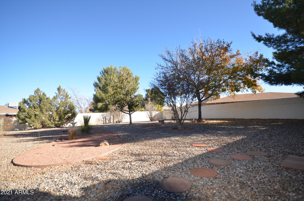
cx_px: 152
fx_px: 126
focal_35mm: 15
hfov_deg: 100.5
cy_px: 100
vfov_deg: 77.1
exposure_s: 1/250
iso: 100
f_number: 5.6
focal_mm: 10
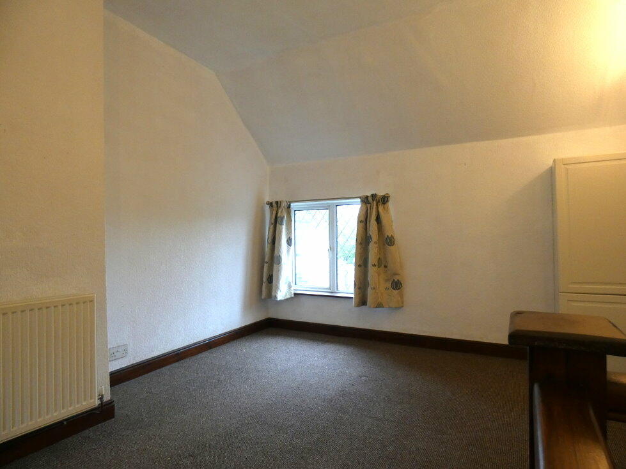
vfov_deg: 66.0
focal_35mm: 20
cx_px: 313
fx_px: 362
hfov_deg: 81.8
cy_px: 234
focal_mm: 3.6
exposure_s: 1/60
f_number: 2.8
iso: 250
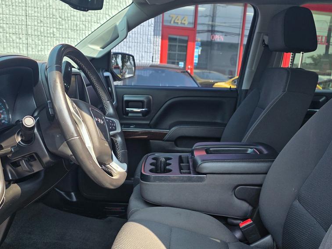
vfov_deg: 36.3
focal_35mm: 39
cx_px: 154
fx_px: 374
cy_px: 172
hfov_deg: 47.8
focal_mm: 6.3
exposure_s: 1/359
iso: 25
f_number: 1.7
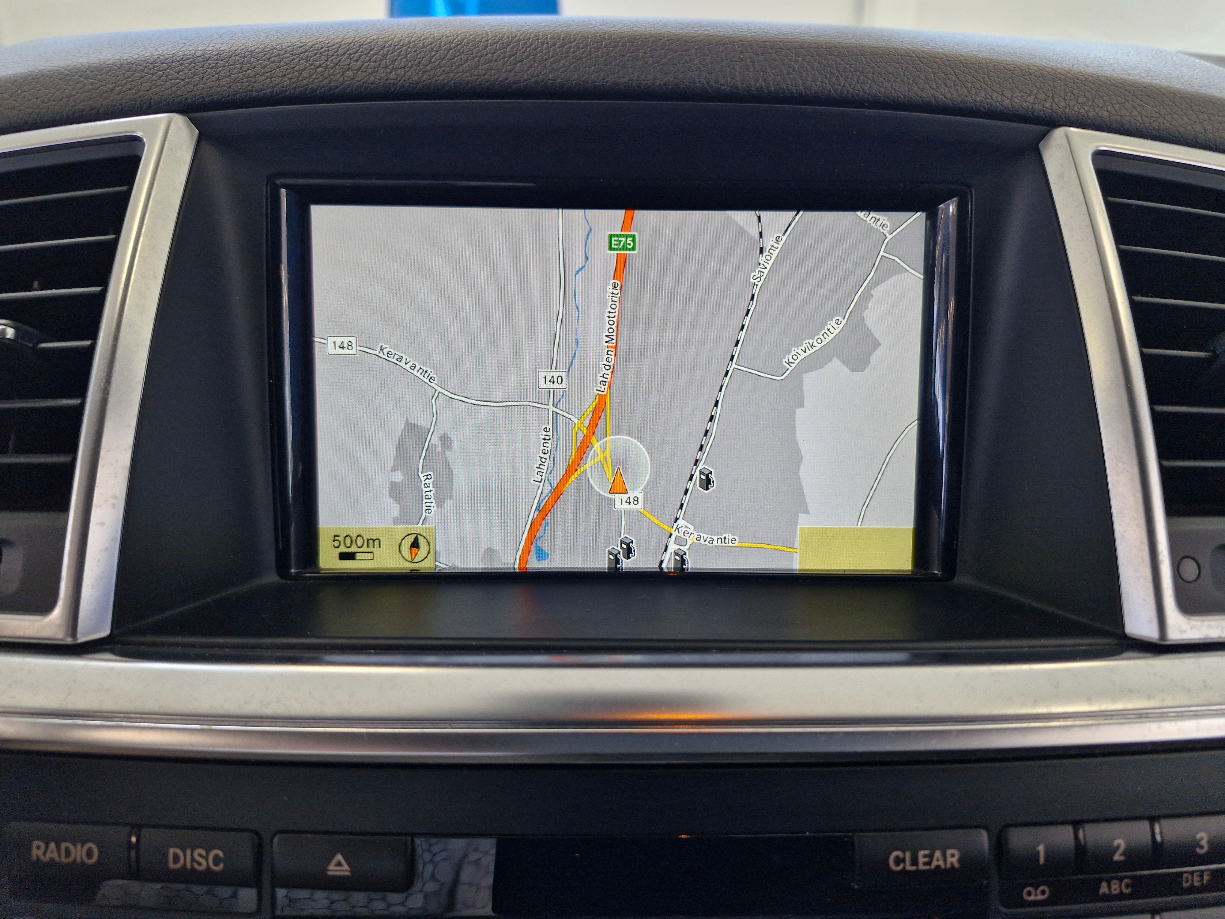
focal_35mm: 23
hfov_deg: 73.9
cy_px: 460
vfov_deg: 58.9
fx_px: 814
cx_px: 612
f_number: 1.8
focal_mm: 5.54
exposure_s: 1/53
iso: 80
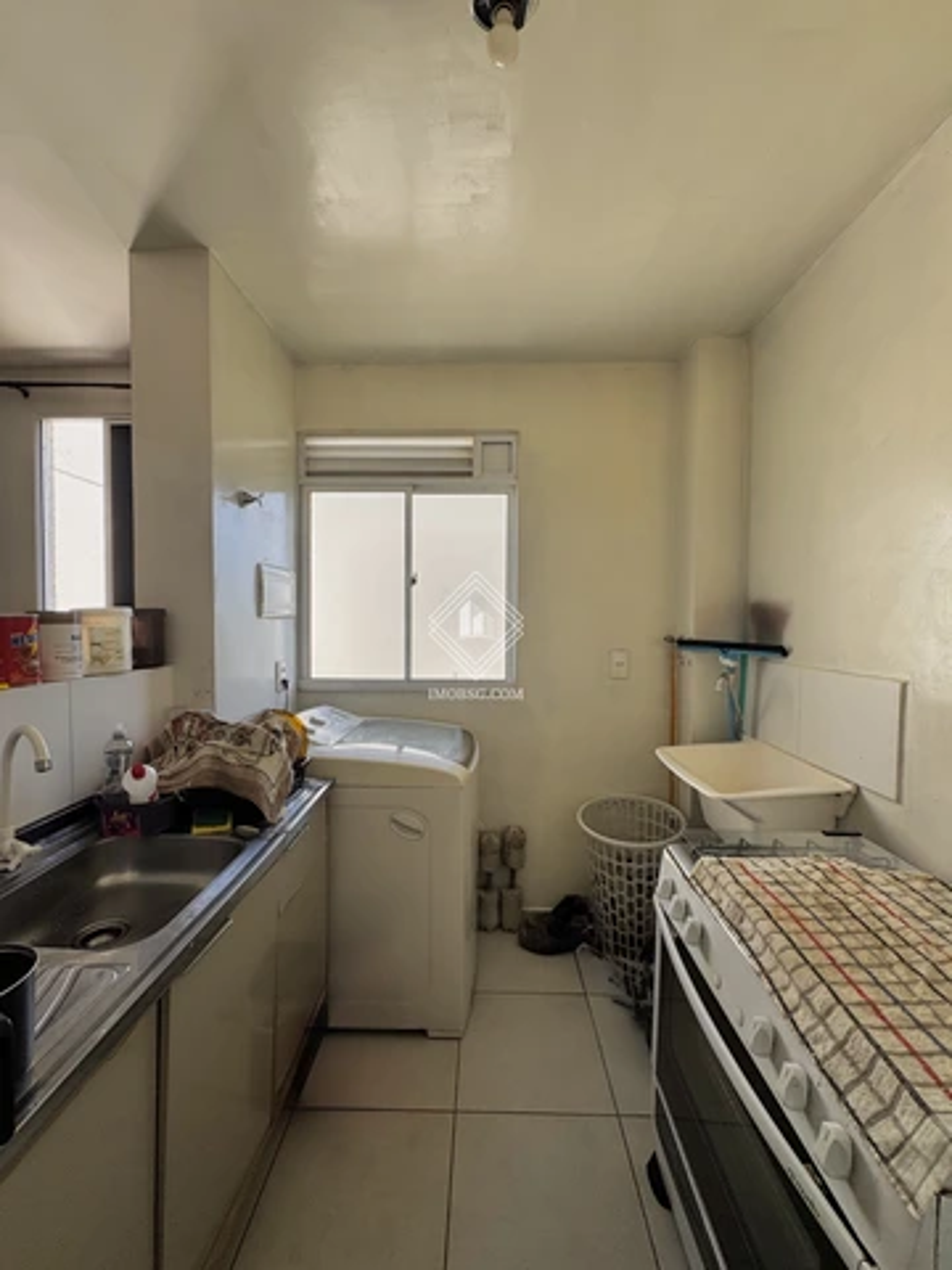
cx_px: 476
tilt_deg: -1.8
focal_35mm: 14
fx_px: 513
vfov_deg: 102.1
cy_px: 635
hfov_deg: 85.7
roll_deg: +0.1
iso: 40
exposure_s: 1/397
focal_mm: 2.22
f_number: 2.2
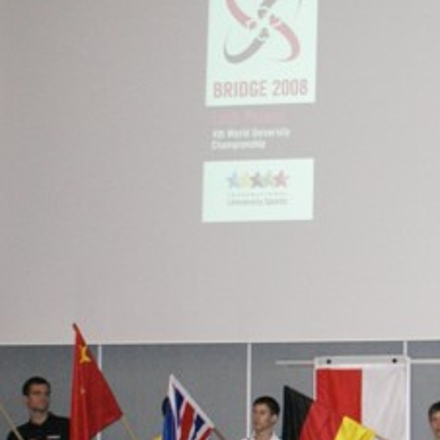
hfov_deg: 18.1
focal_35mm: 87
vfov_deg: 19.8
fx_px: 1251
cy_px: 337
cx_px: 633
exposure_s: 1/30
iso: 1600
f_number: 5.6
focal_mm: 22
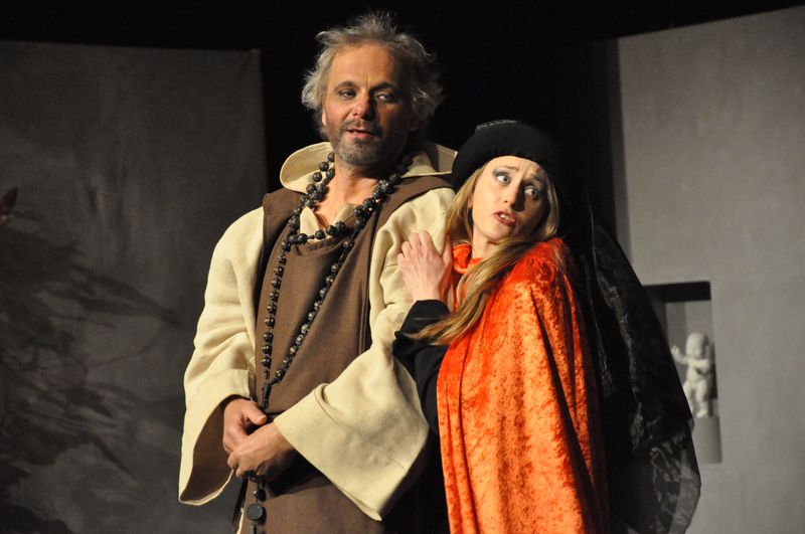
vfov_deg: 8.7
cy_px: 267
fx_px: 3517
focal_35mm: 158
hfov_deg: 13.1
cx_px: 402
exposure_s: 1/80
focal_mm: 105
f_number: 5.6
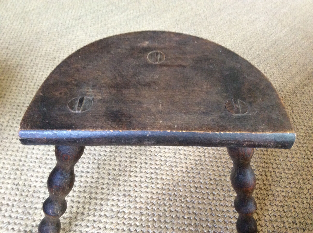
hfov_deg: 56.9
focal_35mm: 32
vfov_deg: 44.1
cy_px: 116
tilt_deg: -48.1
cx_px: 156
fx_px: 289
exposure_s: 1/25
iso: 200
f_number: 2.4
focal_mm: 3.3
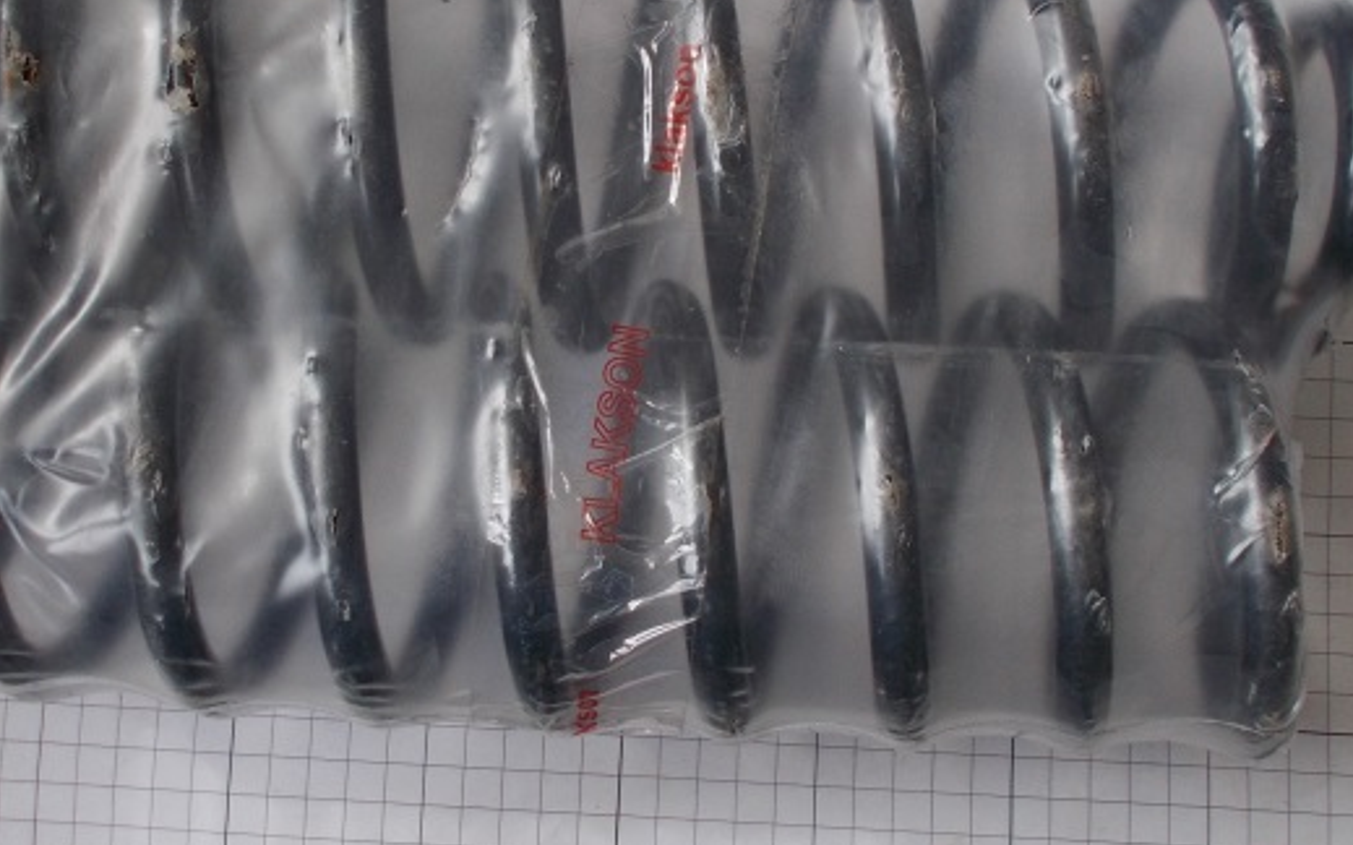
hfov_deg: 56.7
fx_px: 1253
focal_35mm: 34
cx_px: 623
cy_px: 321
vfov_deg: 37.0
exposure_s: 1/160
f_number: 3.2
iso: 80
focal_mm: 4.6
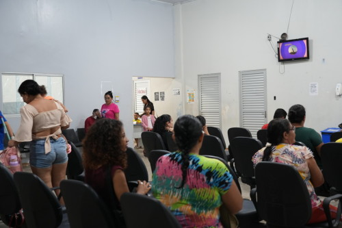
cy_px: 114
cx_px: 171
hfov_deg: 45.4
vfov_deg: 31.2
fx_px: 408
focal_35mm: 43
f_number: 4
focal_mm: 43
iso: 2000
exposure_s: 1/60
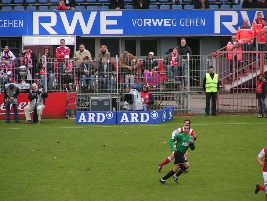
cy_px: 100
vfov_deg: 4.4
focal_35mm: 340
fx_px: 2622
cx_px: 134
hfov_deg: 5.8
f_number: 3.5
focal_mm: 52
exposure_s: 1/640
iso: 160
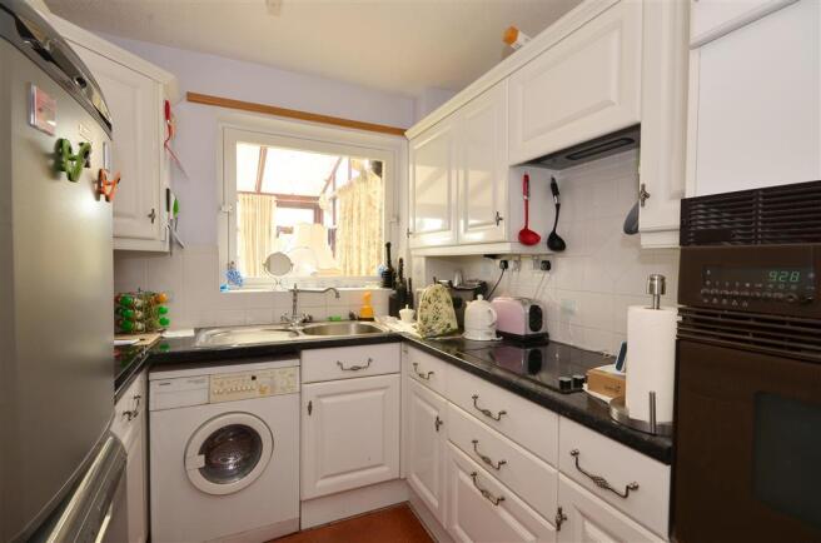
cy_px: 272
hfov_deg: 92.6
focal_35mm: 17
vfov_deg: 69.4
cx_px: 410
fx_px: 392
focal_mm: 11.5
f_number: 11
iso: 200
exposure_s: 1/1.3
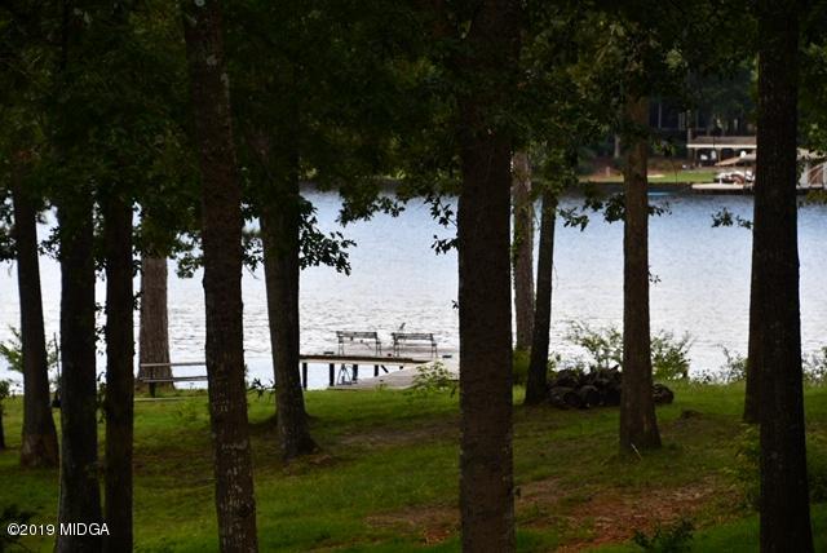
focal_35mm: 150
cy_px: 276
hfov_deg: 13.7
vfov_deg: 9.2
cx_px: 414
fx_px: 3449
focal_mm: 100
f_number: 7.1
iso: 100
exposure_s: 1/250
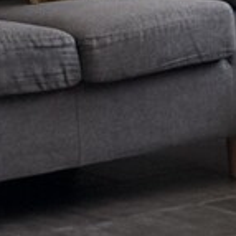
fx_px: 2345
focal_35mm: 304
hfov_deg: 5.7
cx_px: -125
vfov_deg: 5.5
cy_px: -434
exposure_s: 1/117
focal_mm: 6.76
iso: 160
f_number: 1.78
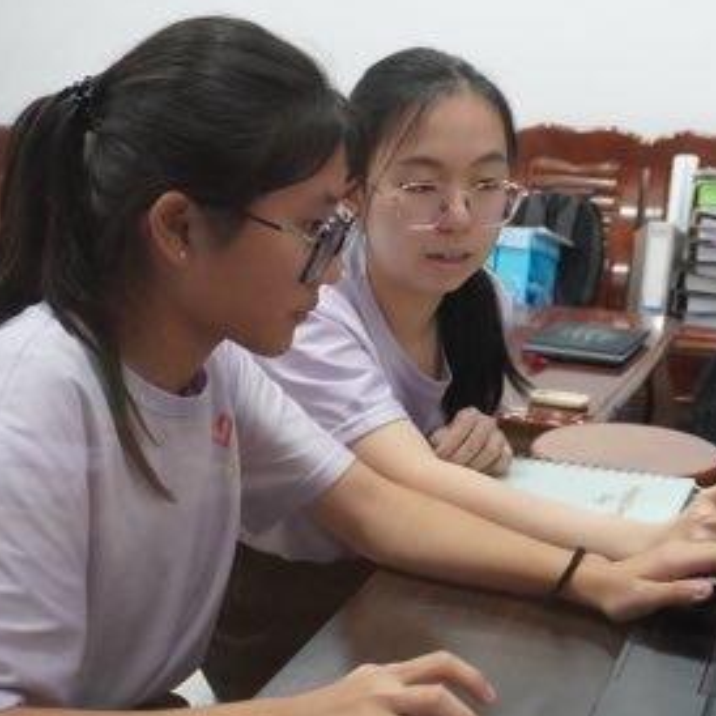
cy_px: 363
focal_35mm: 56
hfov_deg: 30.5
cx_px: 460
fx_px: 1304
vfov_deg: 30.7
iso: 6400
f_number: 4.5
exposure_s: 1/40
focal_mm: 25
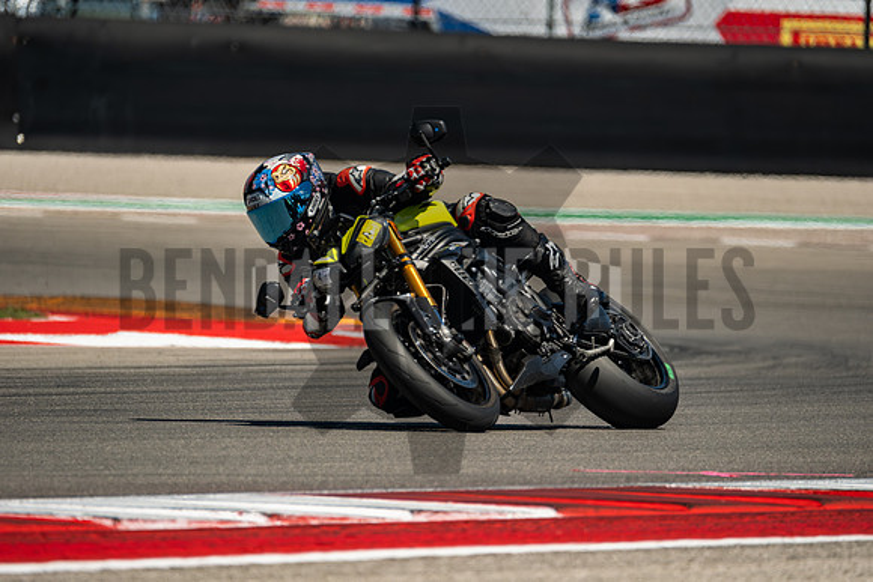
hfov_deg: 3.4
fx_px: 14553
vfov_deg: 2.3
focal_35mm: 600
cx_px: 436
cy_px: 291
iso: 640
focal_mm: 400
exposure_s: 1/1600
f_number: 5.6
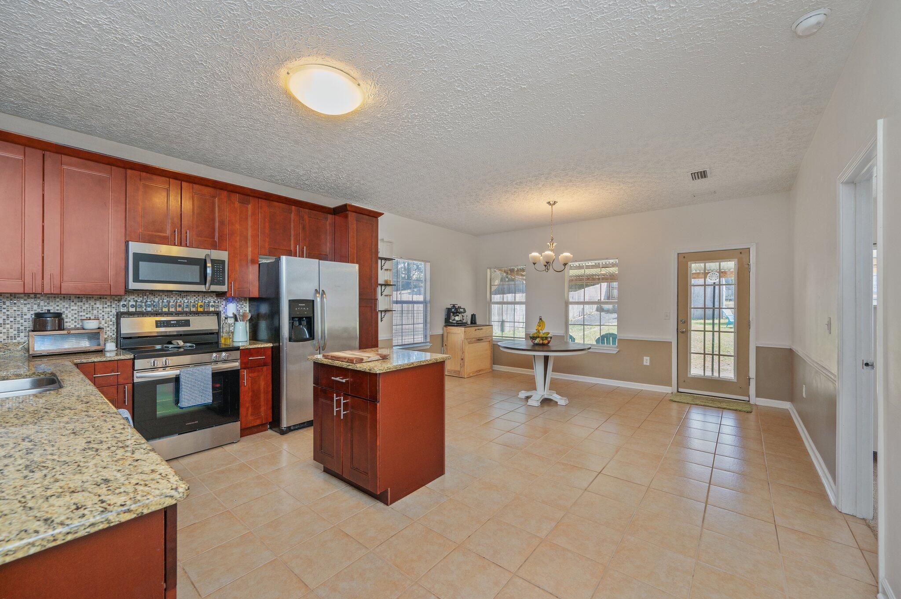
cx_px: 450
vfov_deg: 81.1
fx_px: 350
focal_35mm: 14
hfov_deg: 104.3
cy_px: 300
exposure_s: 1/60
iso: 640
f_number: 6.3
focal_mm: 14
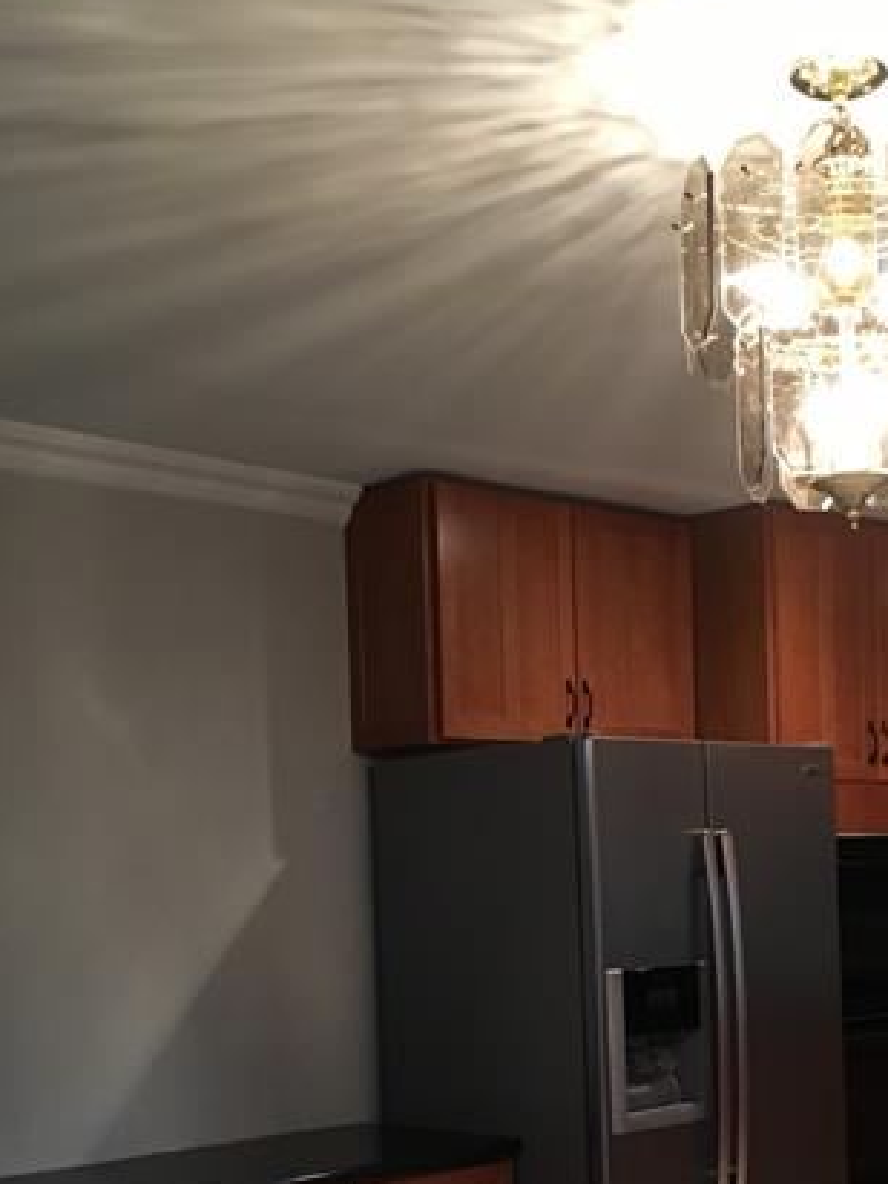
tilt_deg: -2.2
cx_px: 681
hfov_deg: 26.6
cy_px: 928
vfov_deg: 34.6
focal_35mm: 54
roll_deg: +3.3
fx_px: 1847
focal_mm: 4.15
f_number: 2.2
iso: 125
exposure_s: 1/30
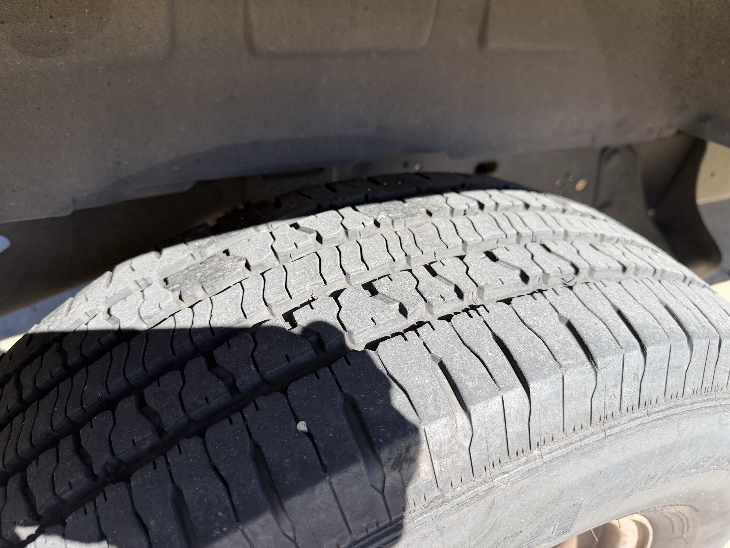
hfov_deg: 71.6
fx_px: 506
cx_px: 365
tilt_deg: -37.2
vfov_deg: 56.8
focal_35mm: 24
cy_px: 274
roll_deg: -4.2
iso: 100
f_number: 1.78
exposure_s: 1/1250
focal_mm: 6.76
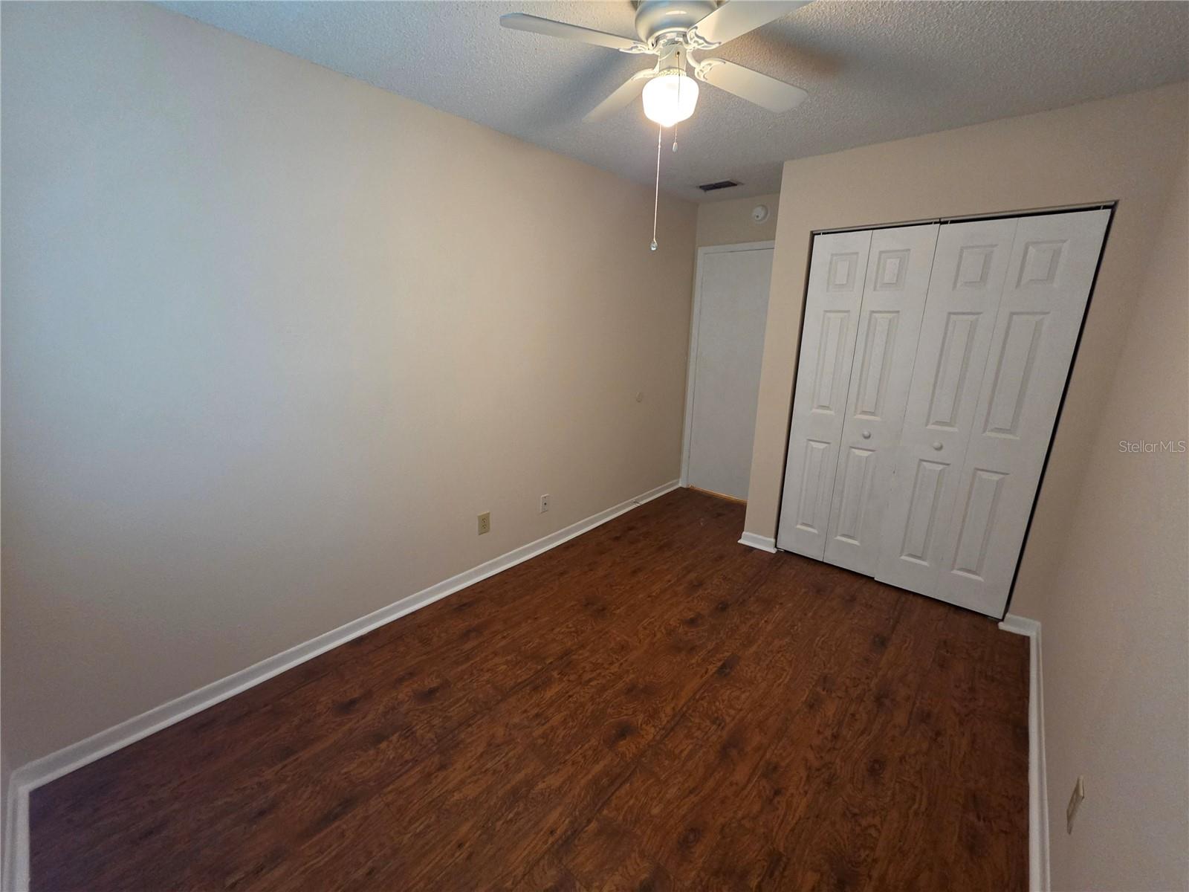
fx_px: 447
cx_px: 594
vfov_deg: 89.9
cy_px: 446
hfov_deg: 106.2
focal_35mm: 13
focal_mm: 2.2
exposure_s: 1/60
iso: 400
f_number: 1.9
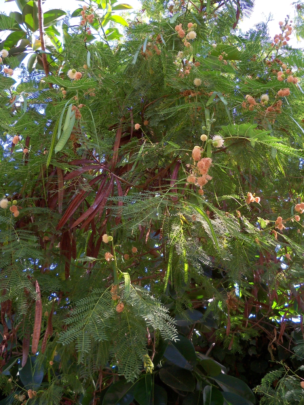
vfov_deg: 52.6
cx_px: 152
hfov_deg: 40.7
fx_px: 410
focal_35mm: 35
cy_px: 202
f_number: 3.5
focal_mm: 6.2
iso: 100
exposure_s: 1/125
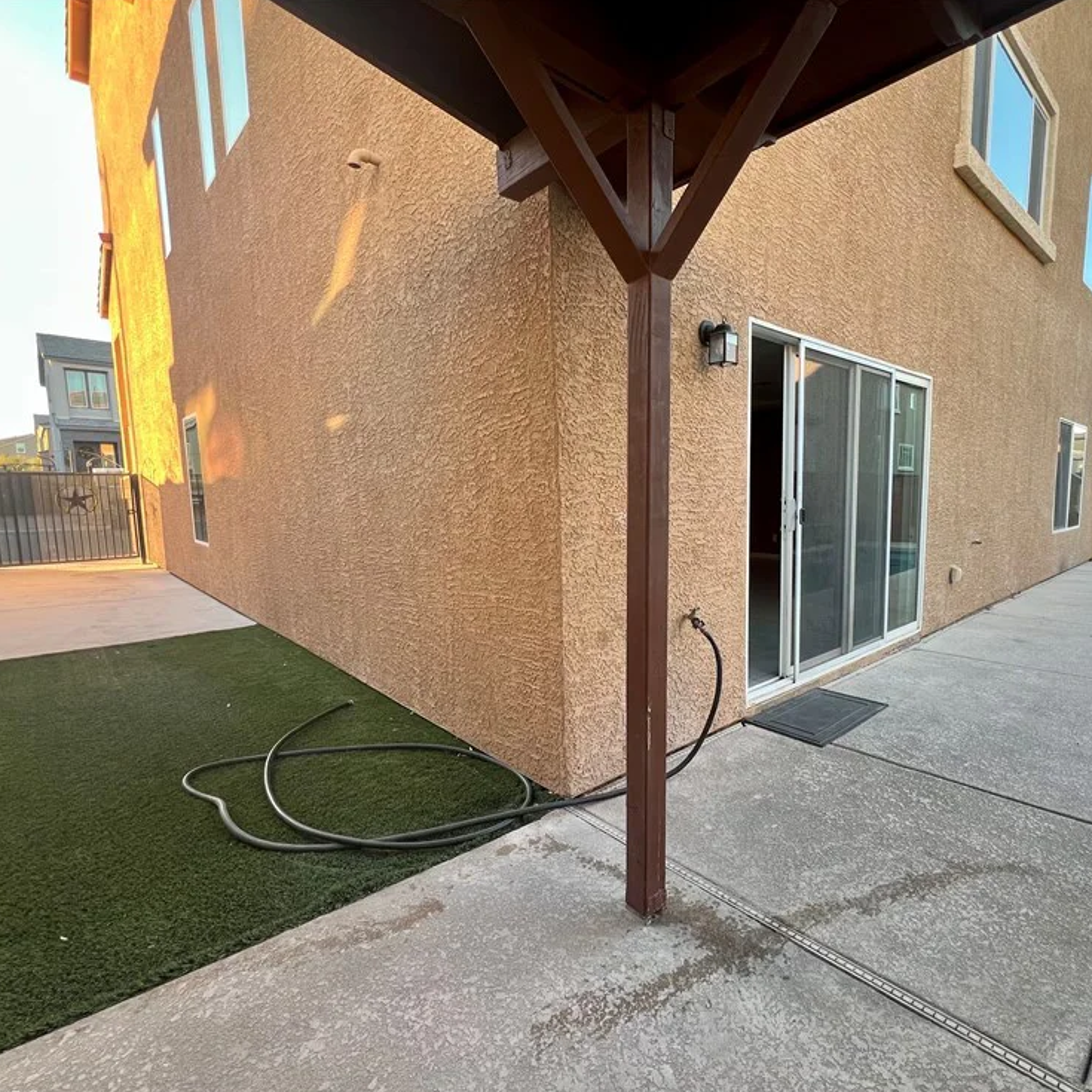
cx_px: 652
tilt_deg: -8.3
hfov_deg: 86.4
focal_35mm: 16
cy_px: 566
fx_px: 571
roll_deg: +0.8
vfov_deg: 87.4
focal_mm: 1.57
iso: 80
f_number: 1.8
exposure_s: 1/99
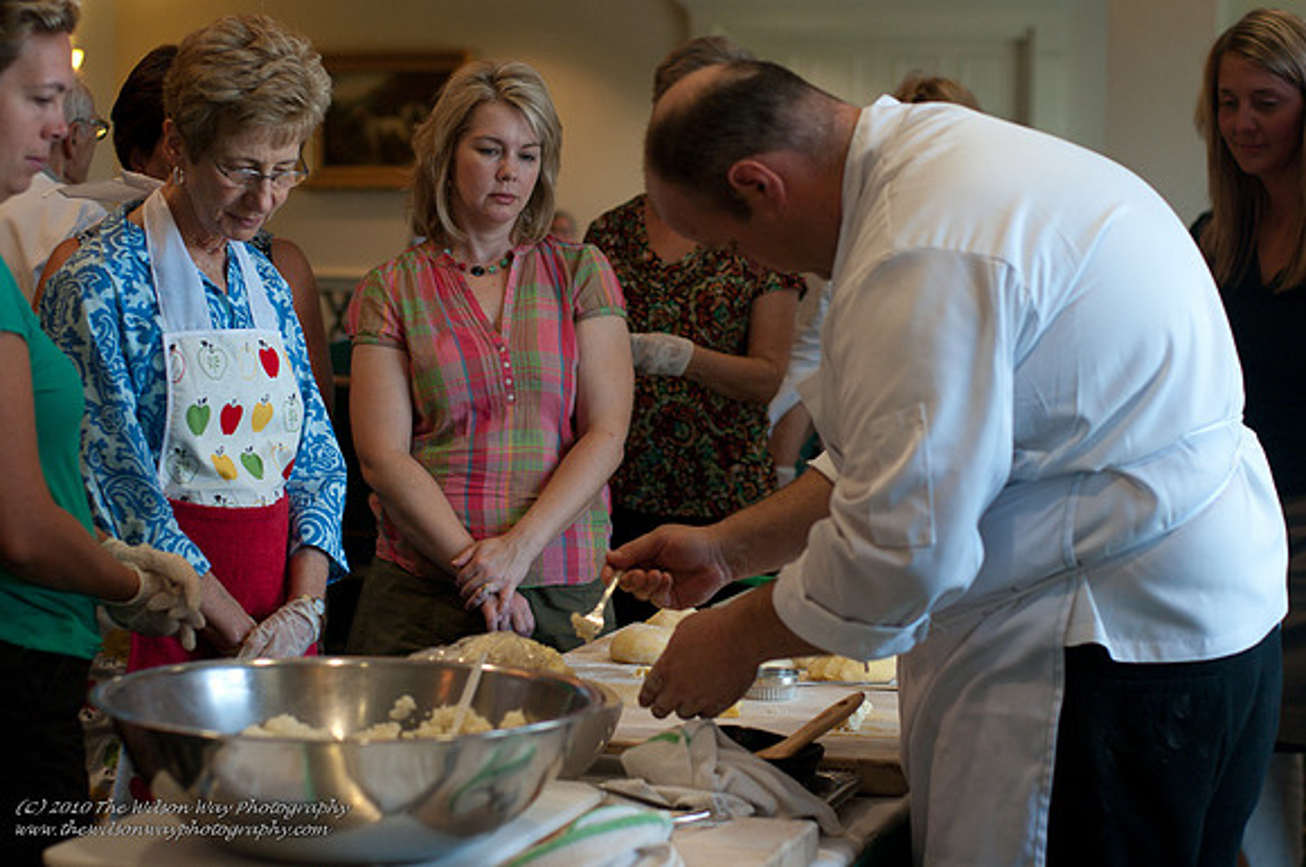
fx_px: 2717
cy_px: 434
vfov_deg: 18.1
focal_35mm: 75
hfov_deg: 27.0
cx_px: 653
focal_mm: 50
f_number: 2.8
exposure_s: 1/180
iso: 800
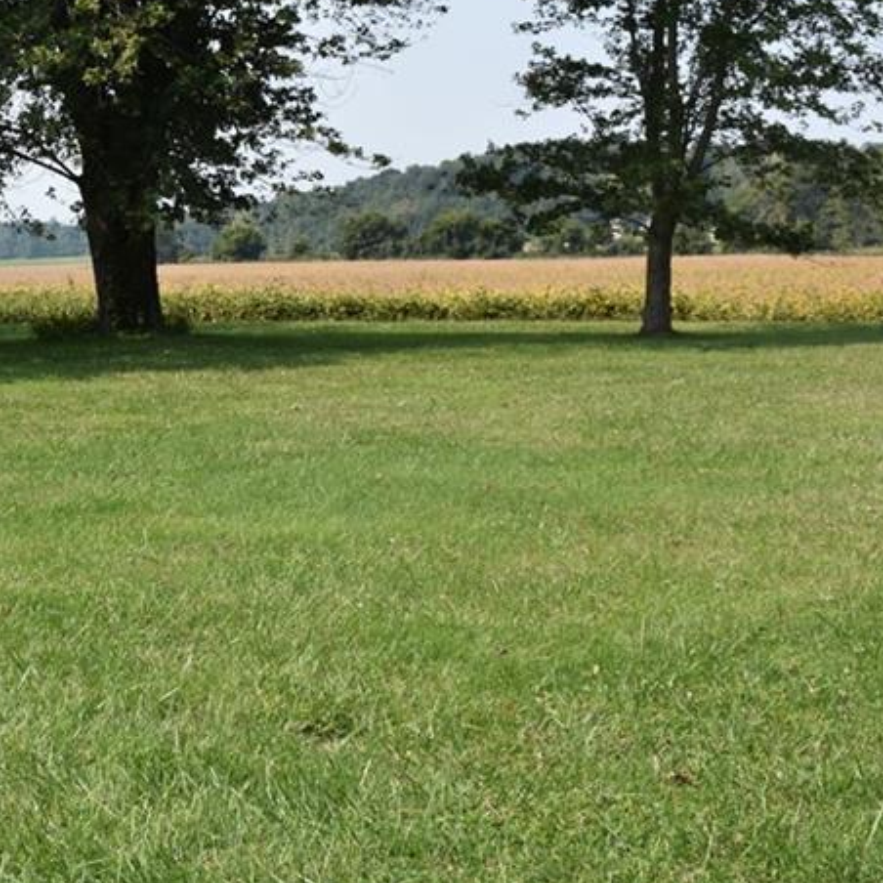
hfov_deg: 21.1
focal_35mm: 78
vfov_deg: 22.0
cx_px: -78
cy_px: 231
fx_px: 2250
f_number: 8
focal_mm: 27
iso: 280
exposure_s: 1/500
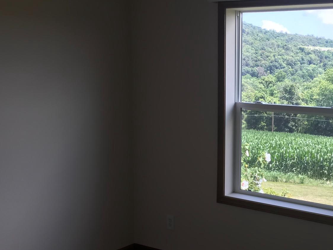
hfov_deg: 36.5
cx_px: 256
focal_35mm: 51
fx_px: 491
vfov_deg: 28.5
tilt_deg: -8.5
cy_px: 154
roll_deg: -0.3
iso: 20
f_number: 1.8
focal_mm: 3.99
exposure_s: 1/255
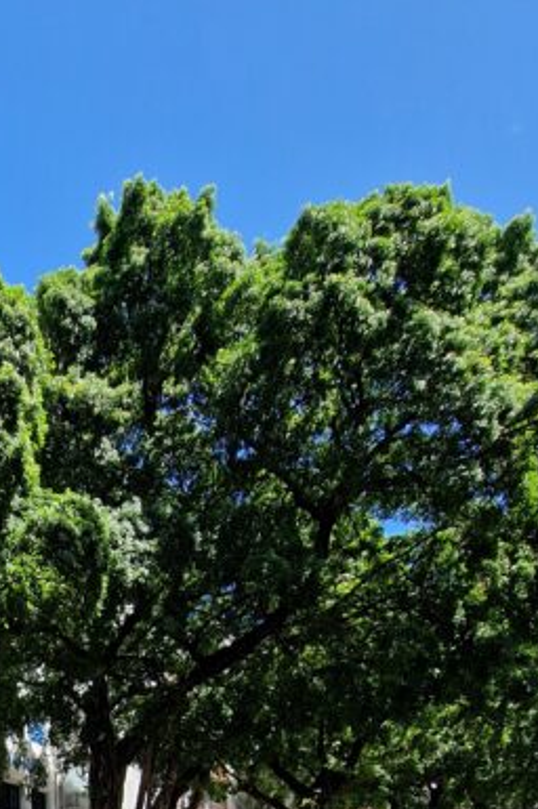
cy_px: 988
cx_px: -126
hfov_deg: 30.5
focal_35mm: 36
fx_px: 808
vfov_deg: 38.2
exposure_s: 1/636
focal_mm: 2.2
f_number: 2.2
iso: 50
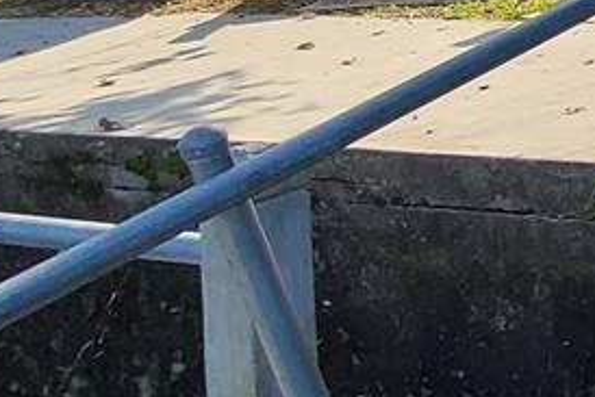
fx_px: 1306
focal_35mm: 79
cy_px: -171
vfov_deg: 16.1
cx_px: 1357
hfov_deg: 15.8
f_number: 2.2
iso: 50
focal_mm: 2.2
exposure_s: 1/978
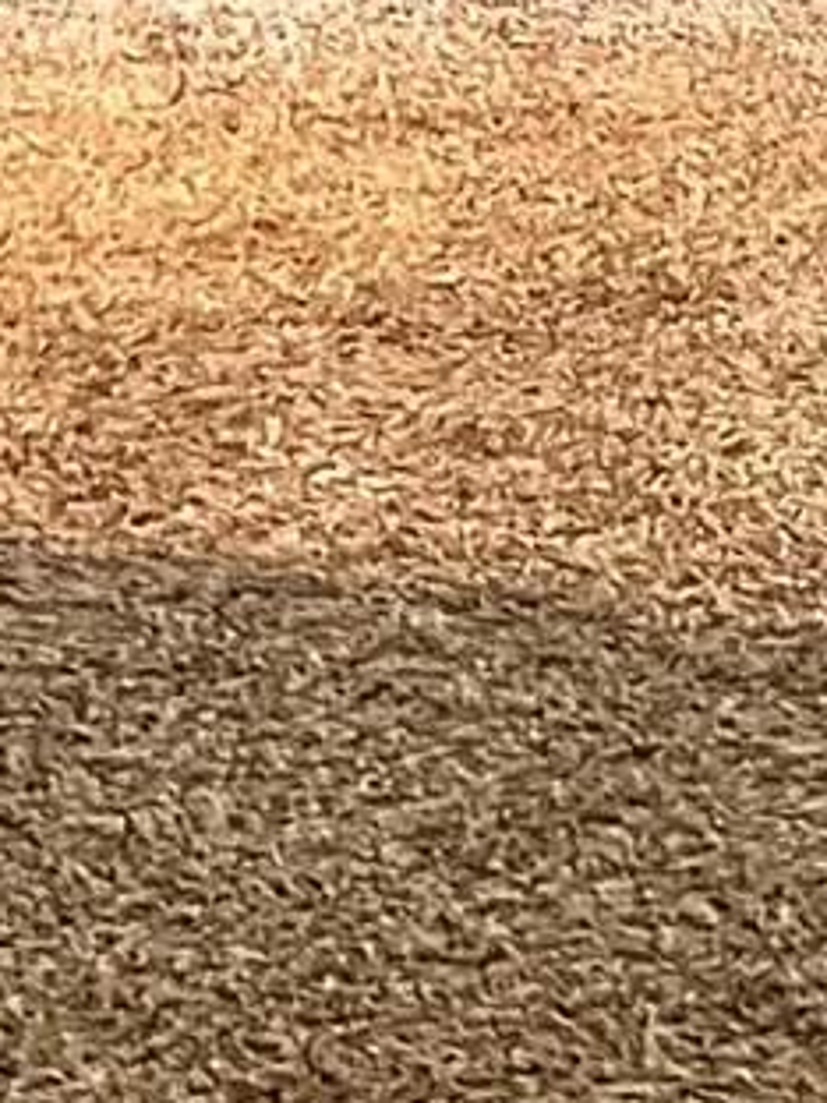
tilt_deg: -9.3
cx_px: 2301
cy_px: -576
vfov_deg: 10.0
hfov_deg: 7.1
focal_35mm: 192
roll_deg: -1.3
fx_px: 6116
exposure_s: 1/40
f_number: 1.5
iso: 500
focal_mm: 5.7
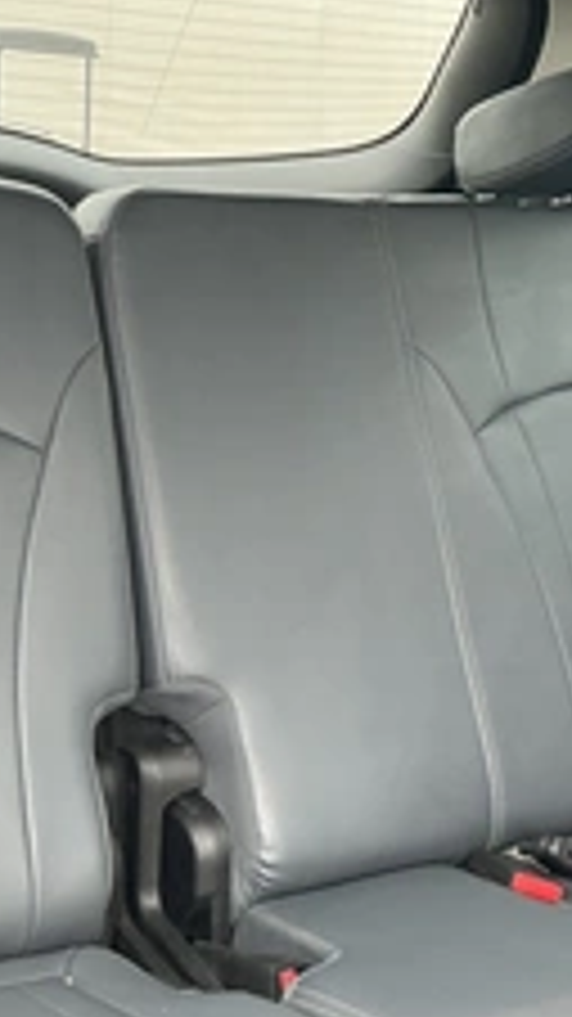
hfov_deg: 22.1
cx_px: 180
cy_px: 378
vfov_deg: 38.3
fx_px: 1457
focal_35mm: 54
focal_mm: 3
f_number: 1.8
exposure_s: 1/100
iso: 64
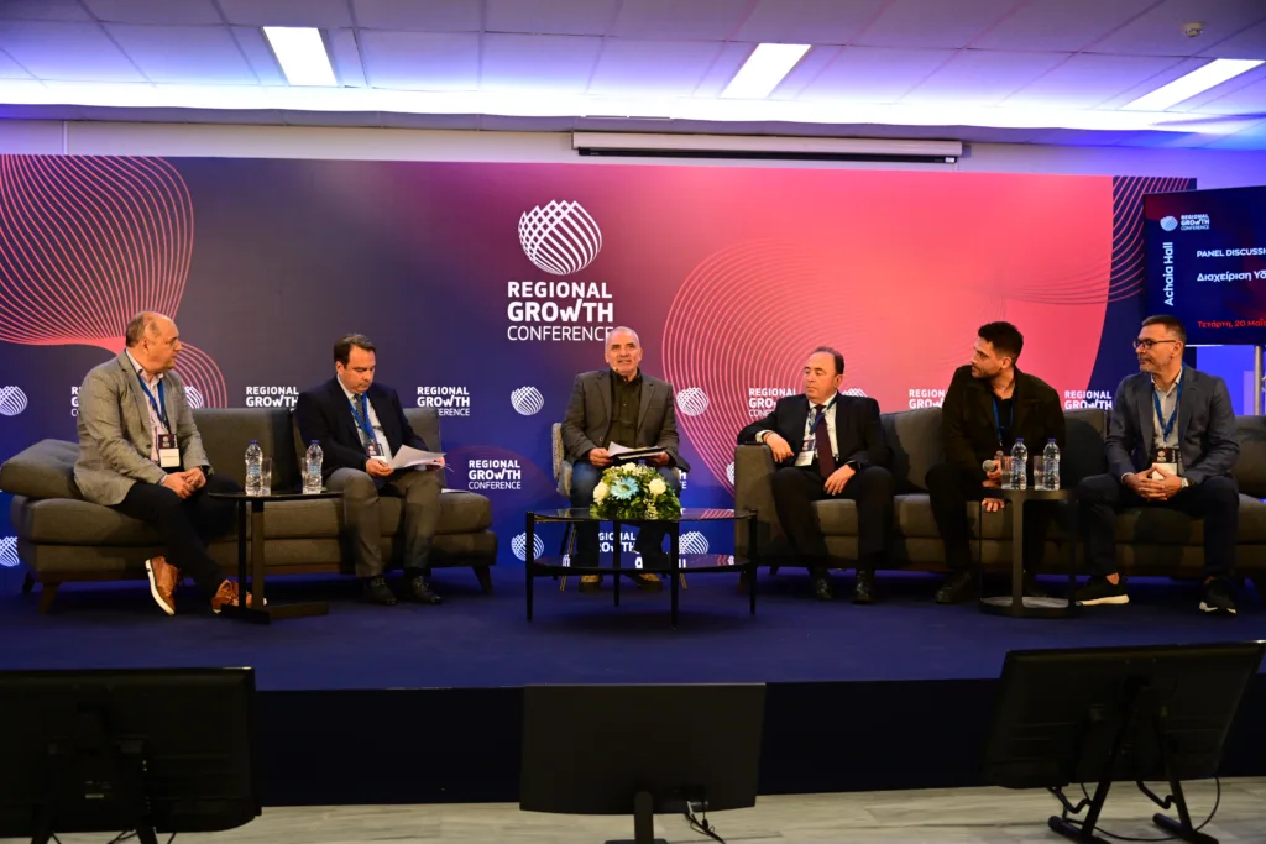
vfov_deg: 35.1
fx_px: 1336
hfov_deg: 50.7
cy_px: 422
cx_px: 633
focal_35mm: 38
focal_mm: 38
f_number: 4
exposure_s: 1/400
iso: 2000
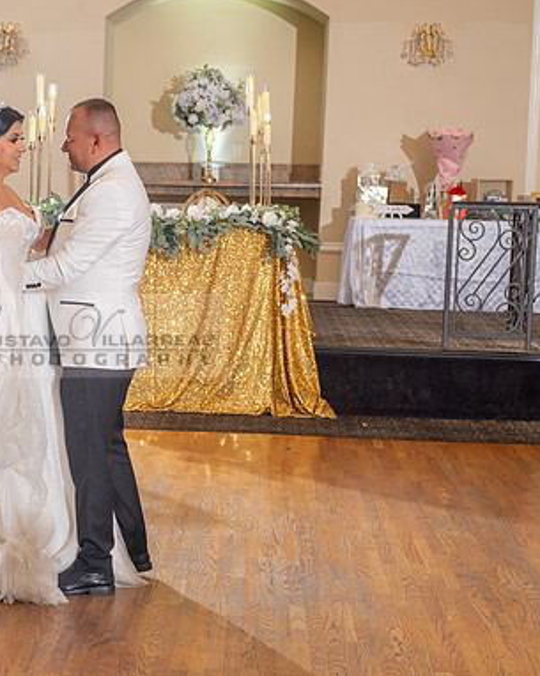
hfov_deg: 17.6
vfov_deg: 22.5
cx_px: -20
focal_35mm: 85
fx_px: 1700
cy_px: 401
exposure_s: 1/160
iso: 800
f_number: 4
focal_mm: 50
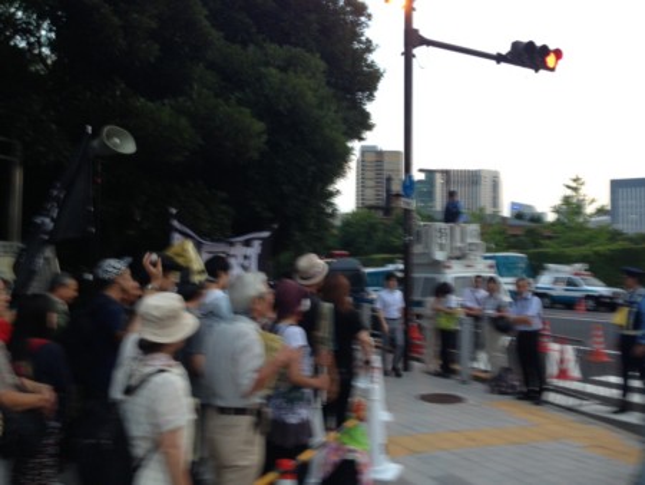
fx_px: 615
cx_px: 322
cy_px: 242
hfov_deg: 55.3
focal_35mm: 33
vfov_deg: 43.0
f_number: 2.4
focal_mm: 4.13
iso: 64
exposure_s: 1/20
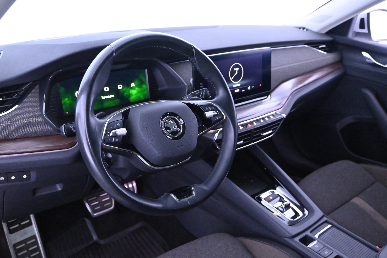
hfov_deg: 57.2
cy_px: 129
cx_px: 194
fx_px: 355
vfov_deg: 40.0
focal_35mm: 33
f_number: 4
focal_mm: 22
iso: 10000
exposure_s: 1/40
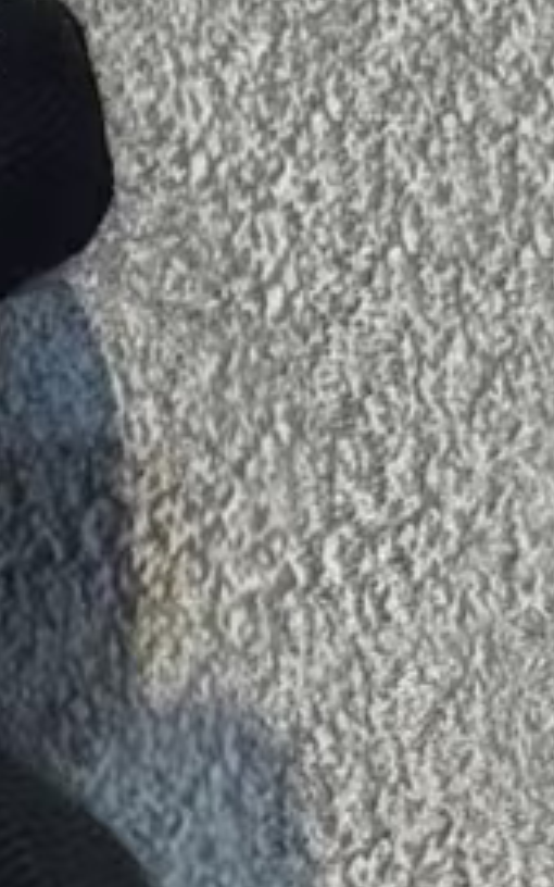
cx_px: -671
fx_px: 7223
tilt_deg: +14.0
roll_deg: -4.0
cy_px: 603
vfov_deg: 7.0
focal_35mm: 299
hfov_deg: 4.3
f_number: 1.78
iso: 64
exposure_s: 1/50
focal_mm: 6.76
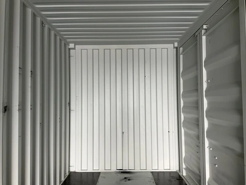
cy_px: 92
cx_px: 123
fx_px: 206
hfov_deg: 61.7
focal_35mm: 29
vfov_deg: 48.2
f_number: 1.8
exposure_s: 1/65
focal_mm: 3
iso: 64
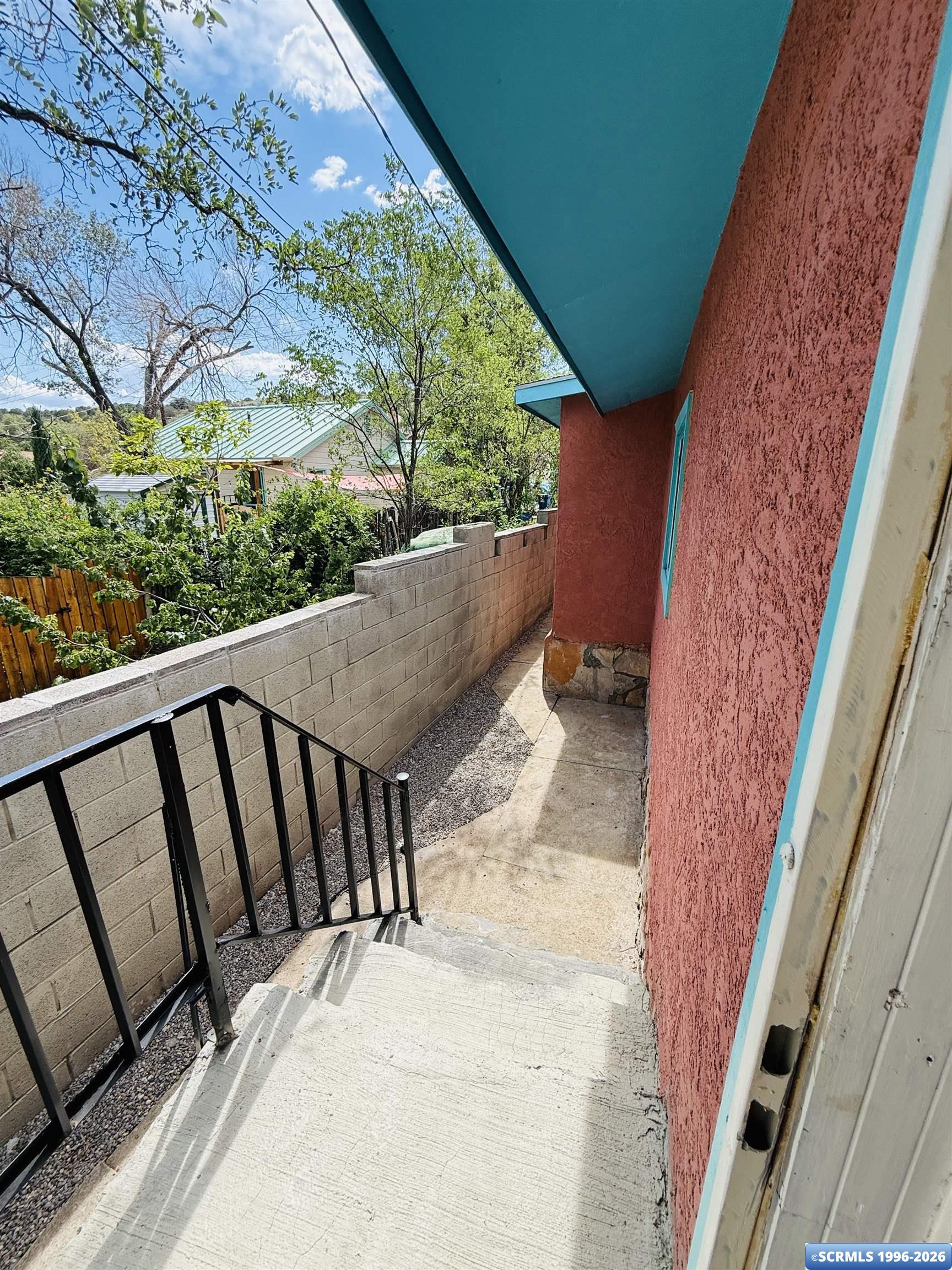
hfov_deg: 85.7
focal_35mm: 14
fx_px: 513
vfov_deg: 102.1
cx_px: 476
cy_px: 635
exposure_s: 1/613
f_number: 2.2
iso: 64
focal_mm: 2.22
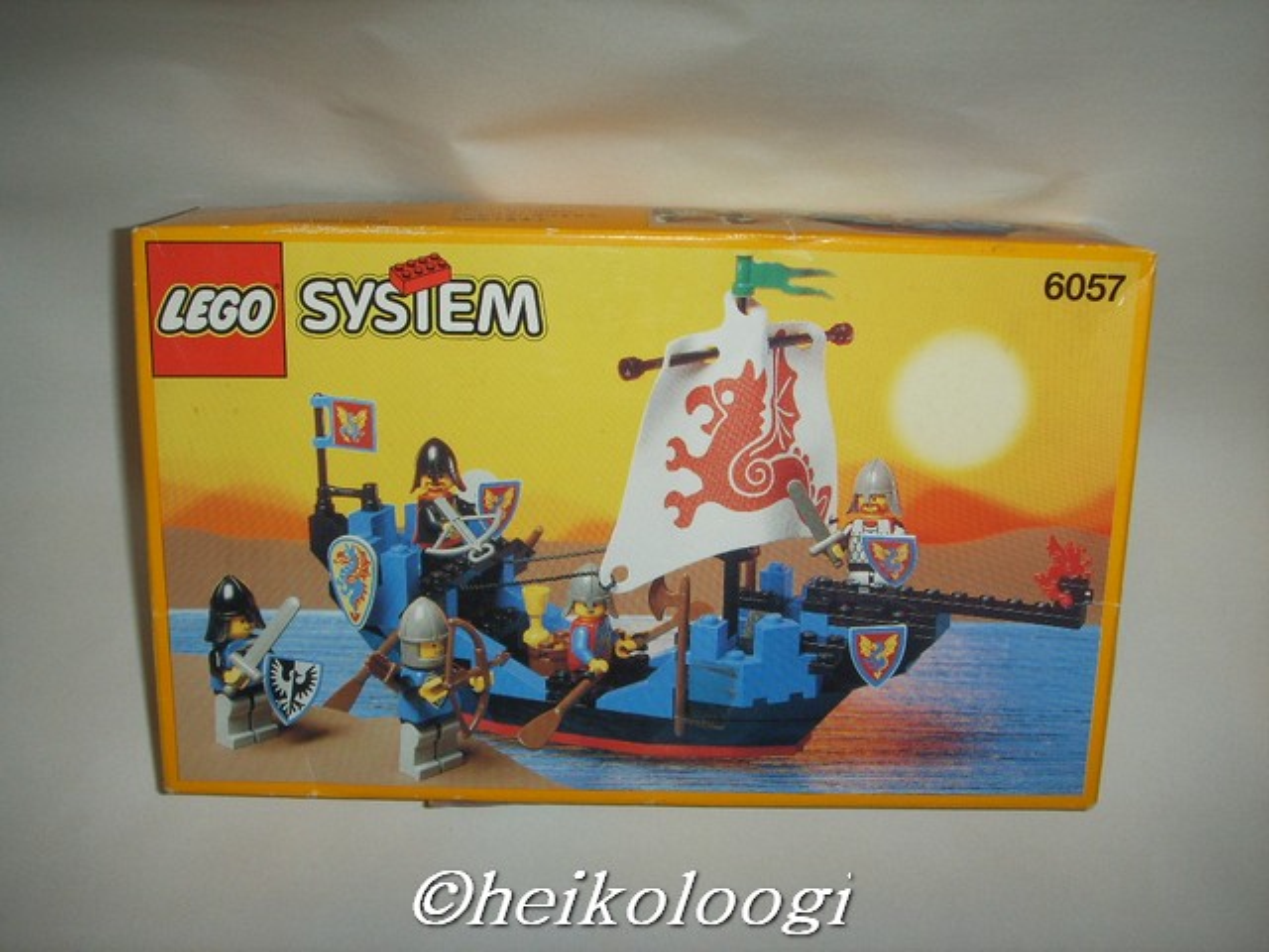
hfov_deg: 47.9
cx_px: 634
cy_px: 476
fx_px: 1430
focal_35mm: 39
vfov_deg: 36.8
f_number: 3.5
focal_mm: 6.6
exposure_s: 1/45
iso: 100
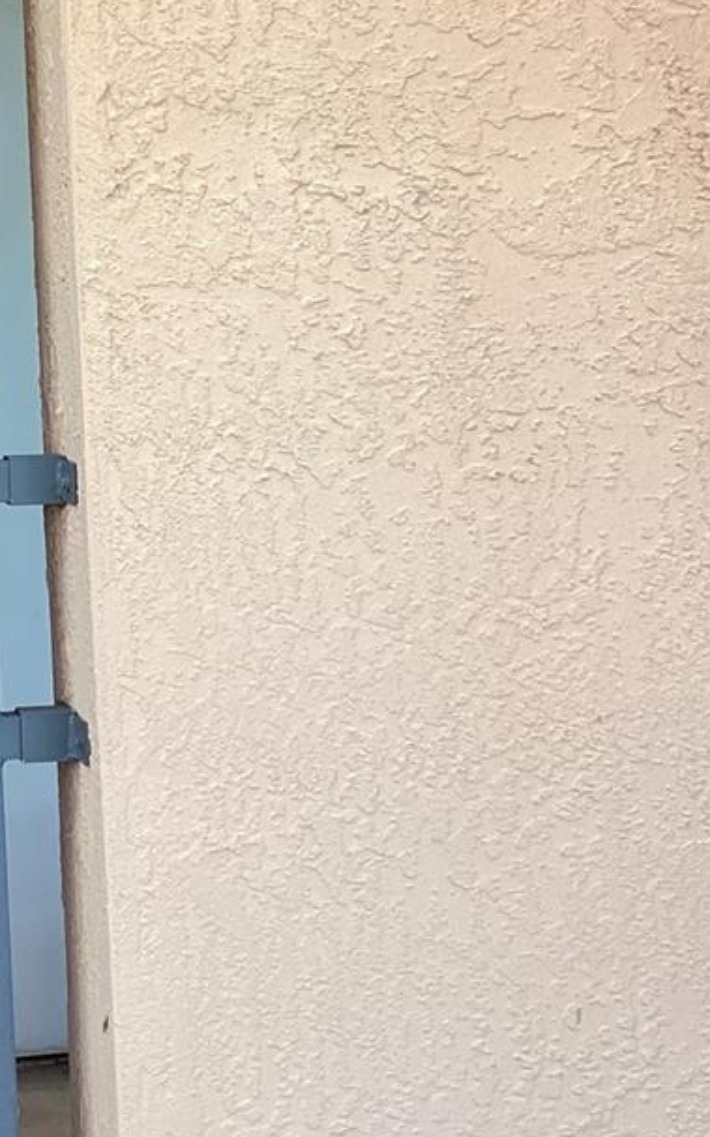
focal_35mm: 65
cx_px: -43
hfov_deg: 19.3
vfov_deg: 31.2
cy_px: 333
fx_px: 2014
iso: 50
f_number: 2.4
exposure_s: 1/120
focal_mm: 3.3
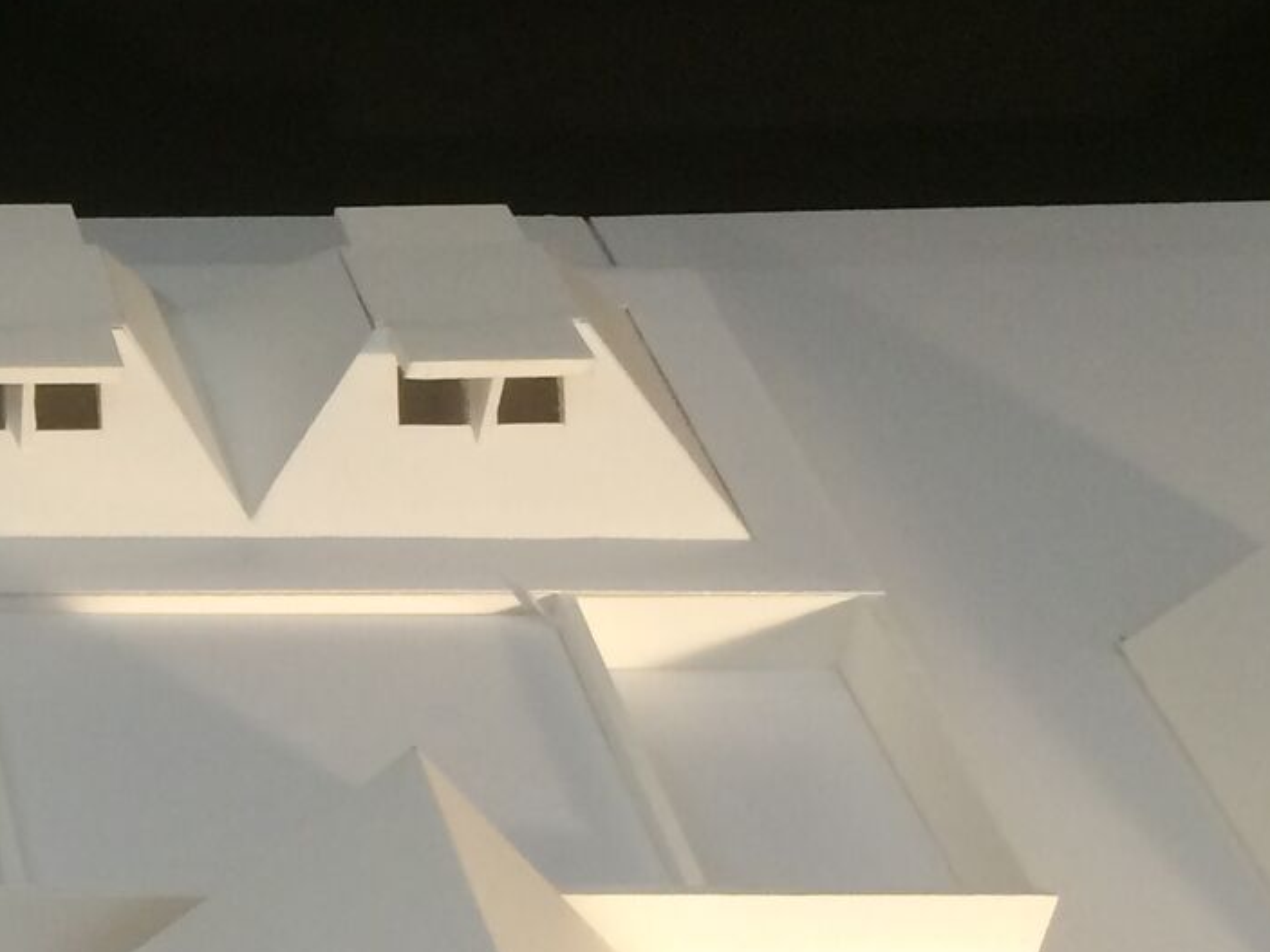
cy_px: 1143
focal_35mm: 99
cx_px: -555
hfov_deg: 18.0
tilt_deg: -38.2
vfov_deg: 14.5
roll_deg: -2.9
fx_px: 3632
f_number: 2.2
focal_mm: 4.15
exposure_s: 1/33
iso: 125
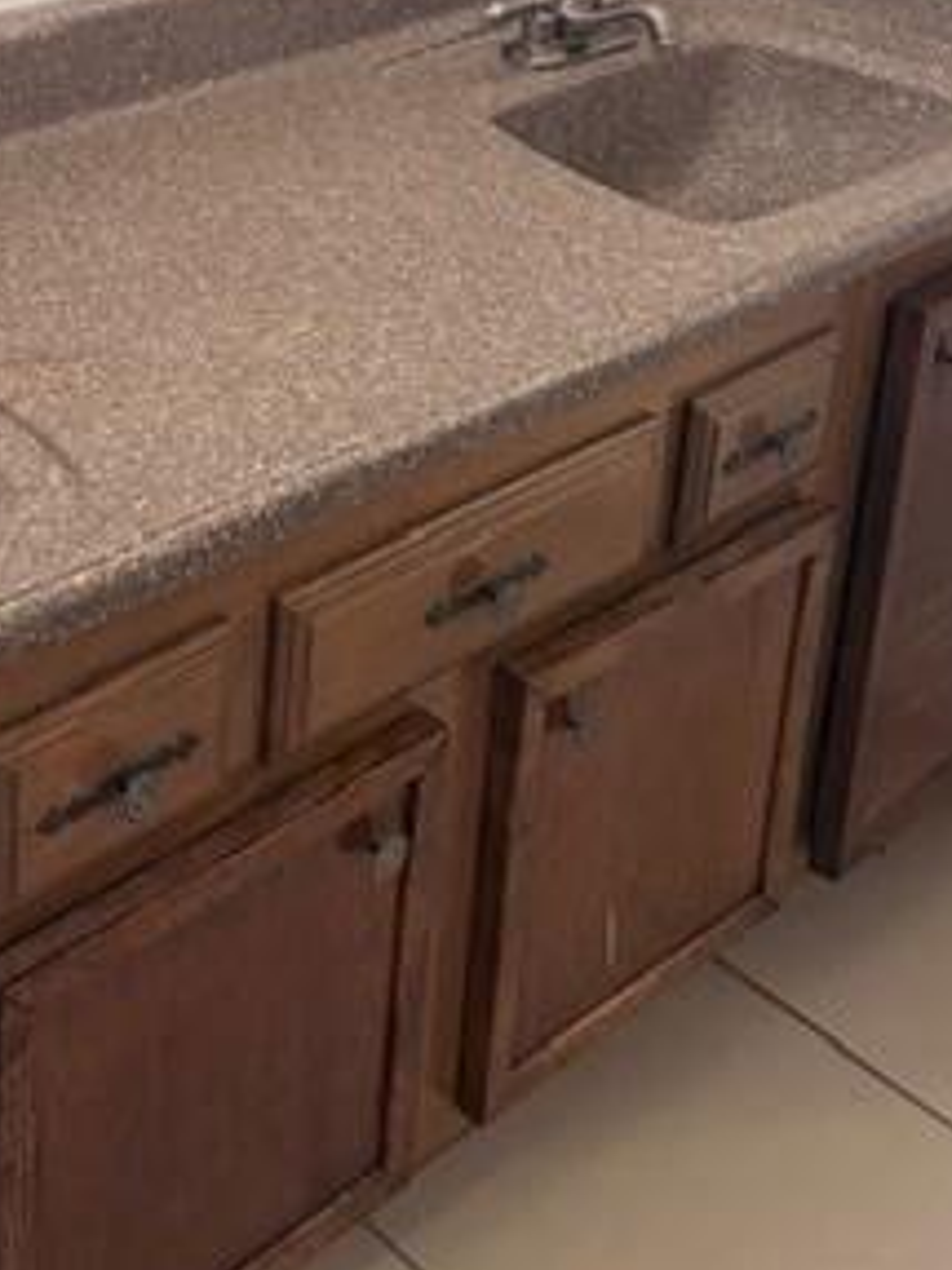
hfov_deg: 24.7
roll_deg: -1.5
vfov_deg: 30.4
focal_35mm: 58
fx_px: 2128
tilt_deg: -17.1
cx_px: 142
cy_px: -62
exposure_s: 1/60
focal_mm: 5.96
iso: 125
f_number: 1.6
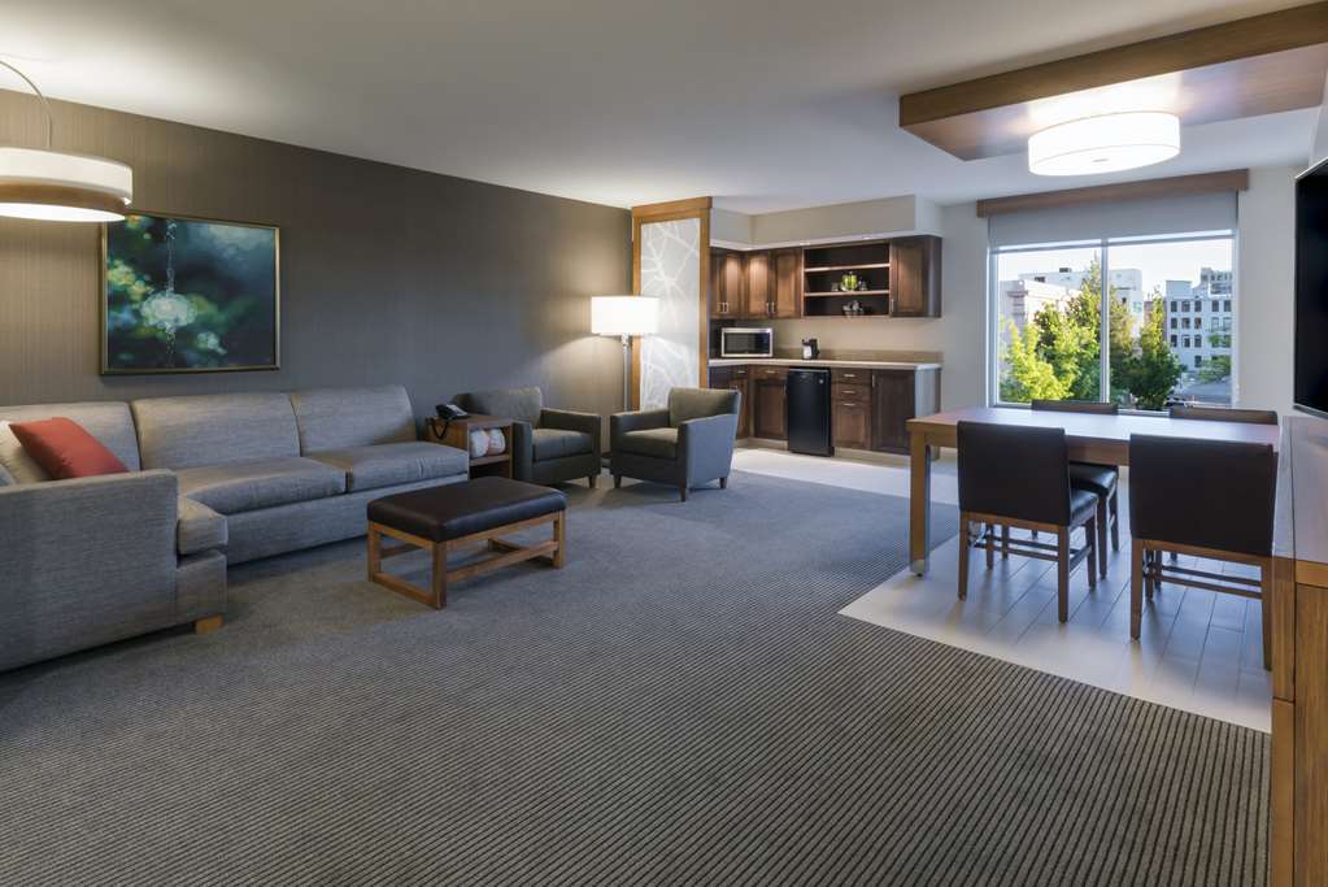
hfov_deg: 86.9
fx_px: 701
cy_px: 444
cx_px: 664
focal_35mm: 19
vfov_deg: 64.6
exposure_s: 4
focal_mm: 19
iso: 100
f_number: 25
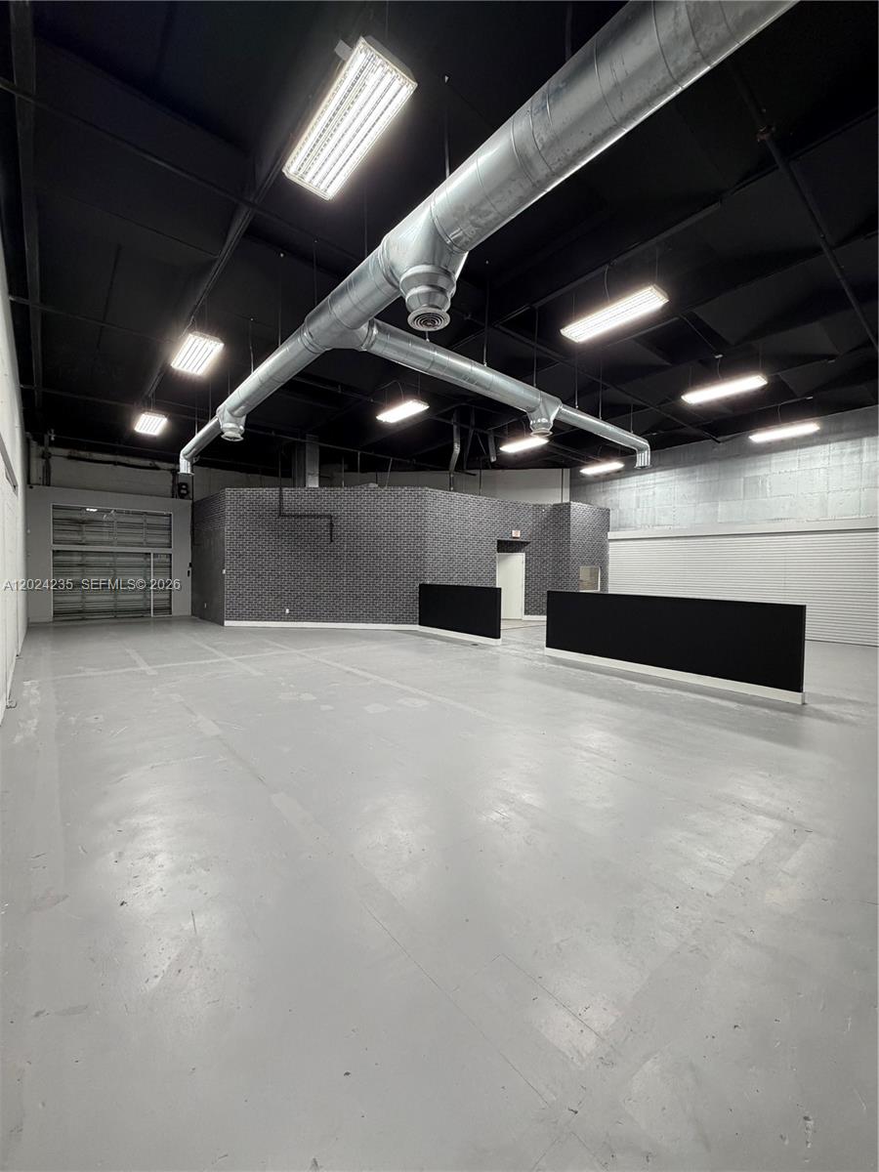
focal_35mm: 14
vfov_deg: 102.1
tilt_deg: -1.0
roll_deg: -1.0
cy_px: 586
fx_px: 474
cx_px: 440
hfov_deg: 85.7
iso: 250
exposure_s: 1/120
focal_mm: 2.22
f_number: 2.2
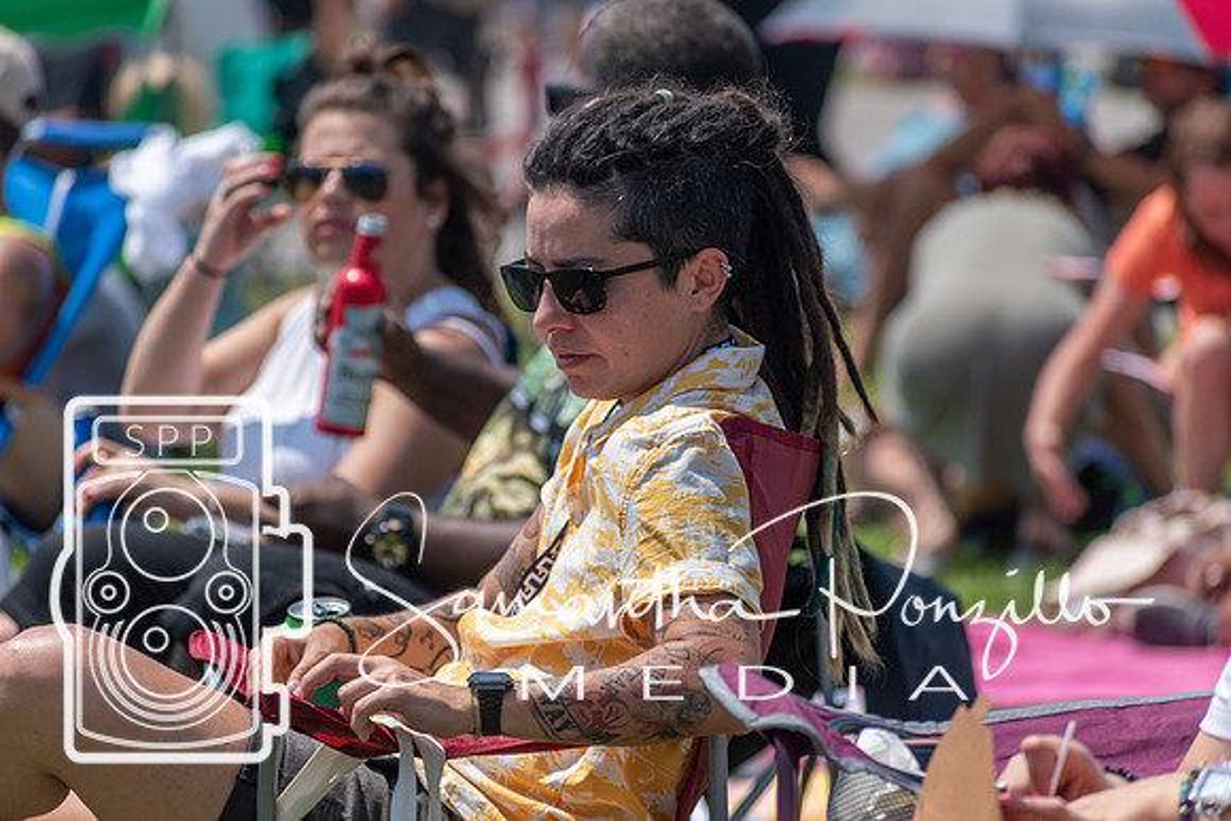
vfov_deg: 4.2
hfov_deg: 6.2
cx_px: 616
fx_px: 11286
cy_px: 410
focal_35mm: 330
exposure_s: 1/2000
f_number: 5.6
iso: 200
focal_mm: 220
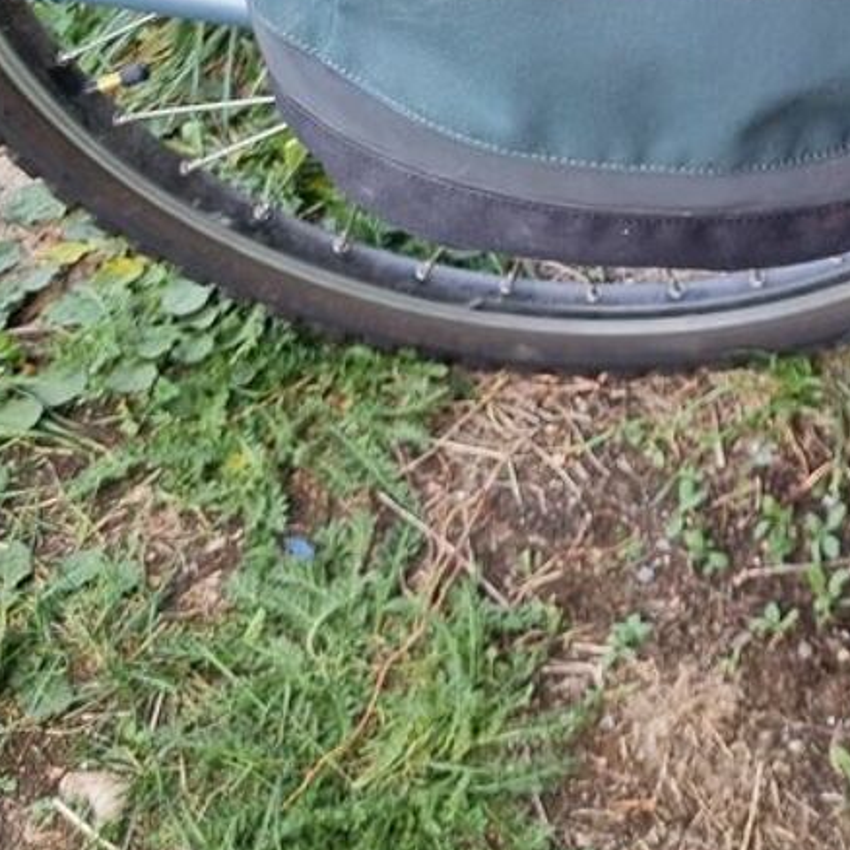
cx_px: 881
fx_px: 1945
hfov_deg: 23.5
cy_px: -226
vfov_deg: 22.3
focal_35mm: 70
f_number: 1.8
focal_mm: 5.4
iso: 50
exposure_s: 1/159
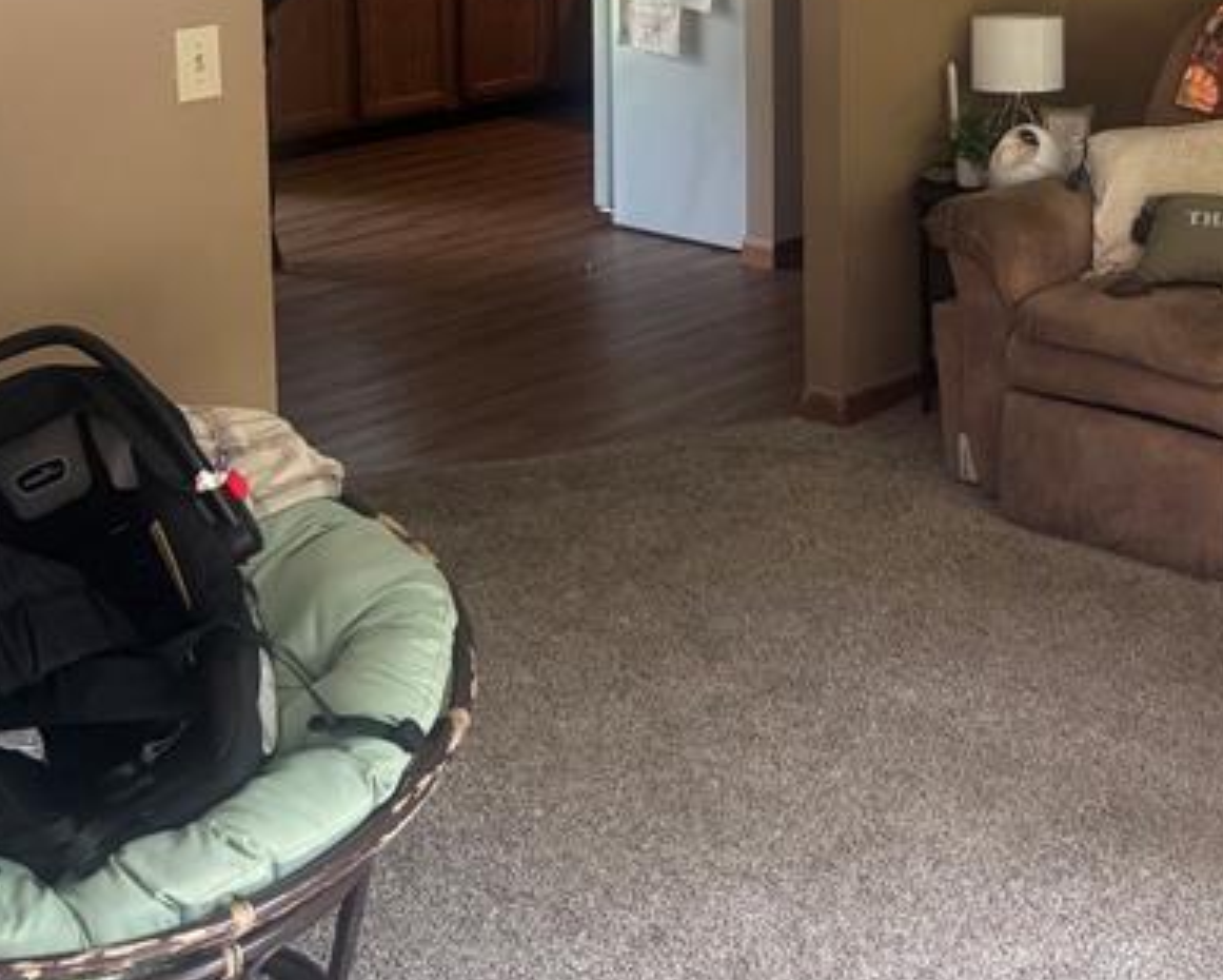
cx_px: 1141
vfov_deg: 23.1
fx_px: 2245
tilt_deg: -6.0
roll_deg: -0.5
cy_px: -98
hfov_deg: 29.0
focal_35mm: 62
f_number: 1.78
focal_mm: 6.76
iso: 200
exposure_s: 1/117
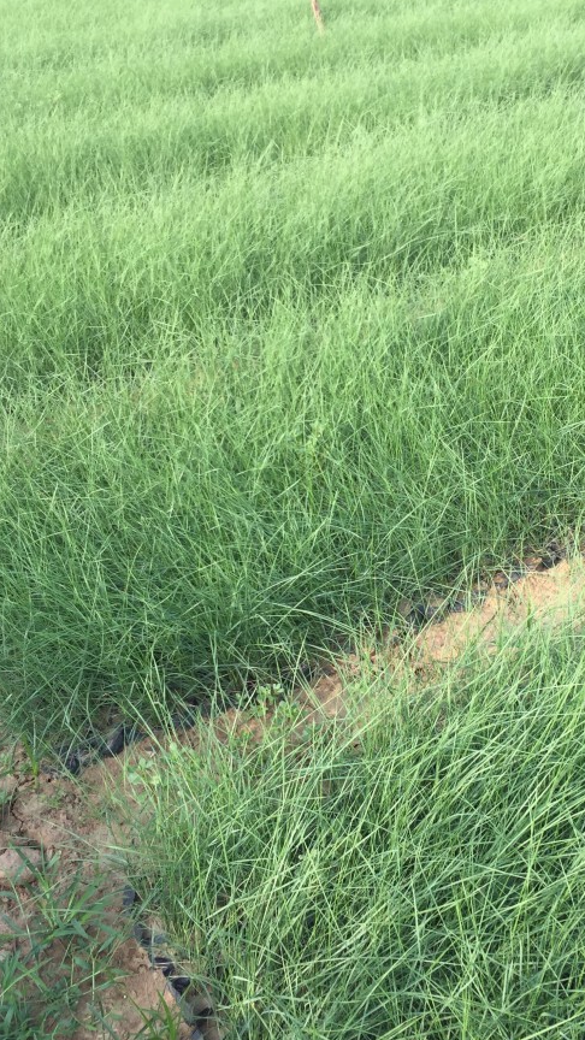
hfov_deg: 30.1
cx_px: 412
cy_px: 574
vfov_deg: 51.5
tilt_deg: -33.2
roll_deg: +6.6
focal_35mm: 39
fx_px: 1075
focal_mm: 4.15
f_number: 2.2
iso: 32
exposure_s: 1/460
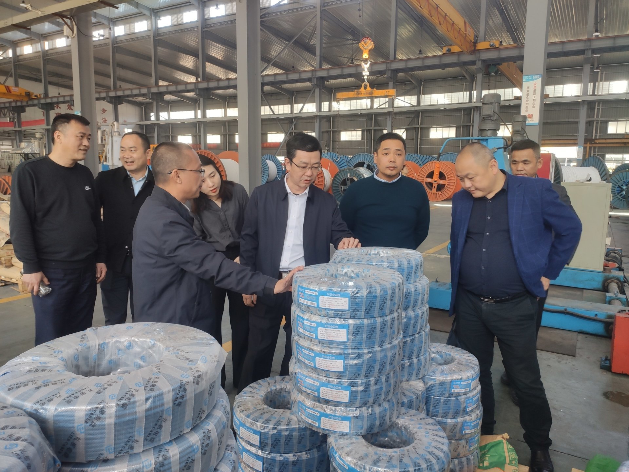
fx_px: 472
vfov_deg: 53.1
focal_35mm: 26
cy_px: 236
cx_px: 314
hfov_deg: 67.3
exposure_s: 1/50
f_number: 1.75
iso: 162
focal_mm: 4.77
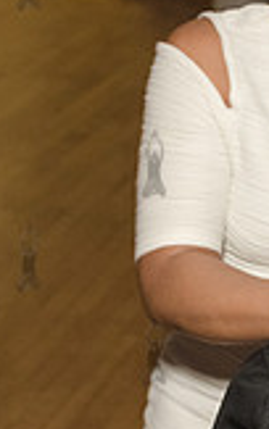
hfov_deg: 11.7
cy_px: 258
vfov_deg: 20.6
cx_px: 525
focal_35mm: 101
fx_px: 1184
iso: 2000
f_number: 3.5
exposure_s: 1/250
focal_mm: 24
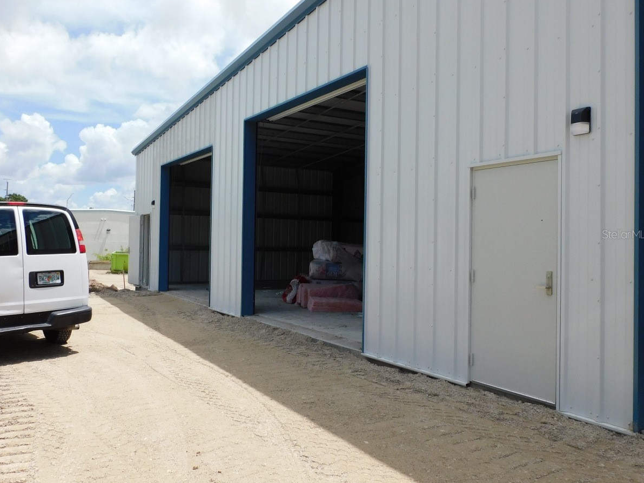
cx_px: 264
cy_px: 234
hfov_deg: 61.2
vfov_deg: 48.2
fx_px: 540
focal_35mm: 29
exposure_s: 1/1250
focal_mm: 4.3
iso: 125
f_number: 3.8
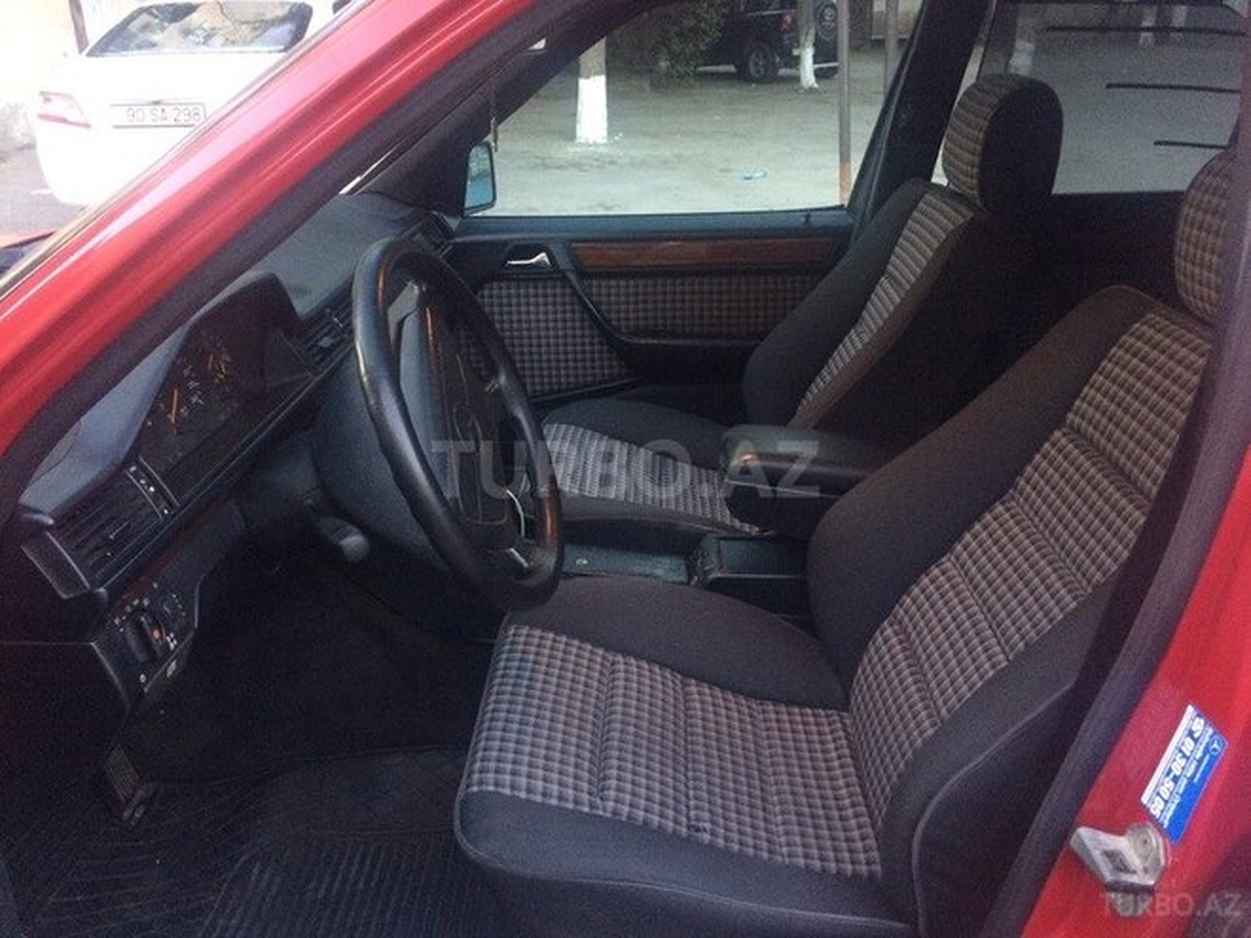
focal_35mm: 29
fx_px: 1048
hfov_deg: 61.7
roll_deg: +0.7
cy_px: 469
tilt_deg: -26.4
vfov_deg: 48.2
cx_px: 626
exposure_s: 1/17
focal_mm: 4.15
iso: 250
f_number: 2.2
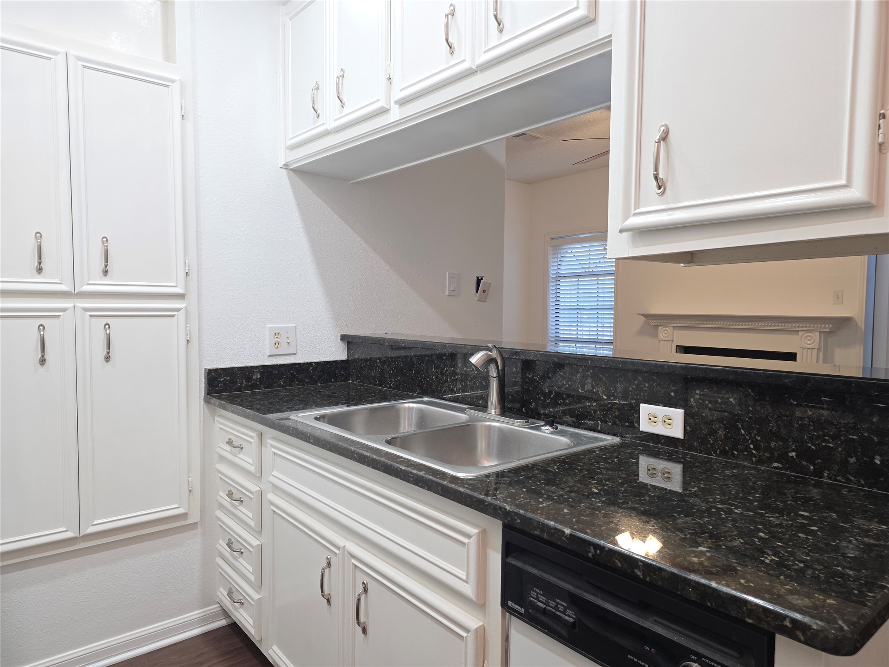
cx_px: 444
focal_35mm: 23
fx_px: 591
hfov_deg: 73.9
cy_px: 334
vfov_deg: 58.9
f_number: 1.7
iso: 200
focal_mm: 6.25
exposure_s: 1/120
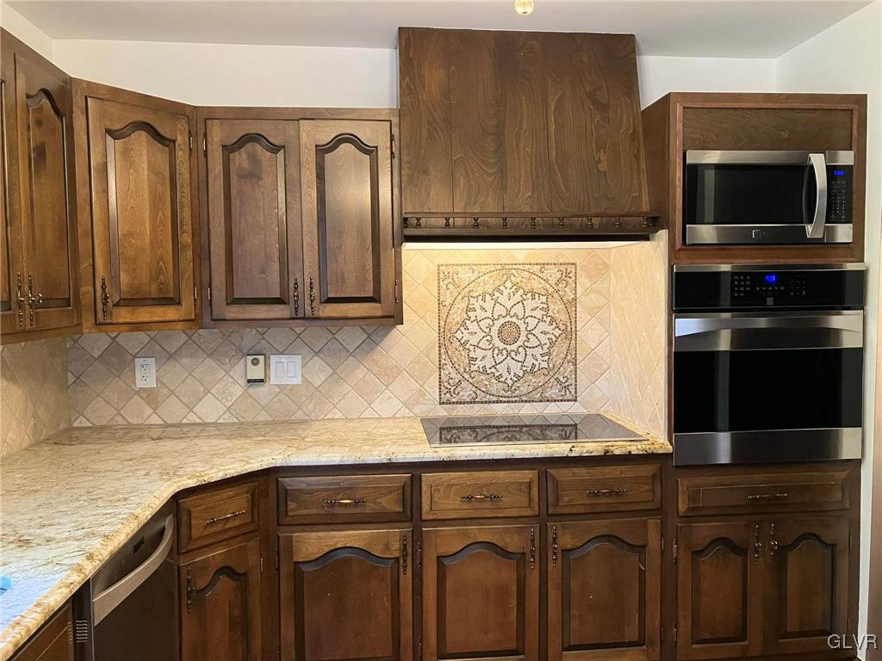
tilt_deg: -0.9
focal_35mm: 28
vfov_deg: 49.7
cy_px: 330
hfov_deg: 63.4
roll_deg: +0.1
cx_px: 441
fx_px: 713
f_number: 1.8
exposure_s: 1/60
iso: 250
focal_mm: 3.99
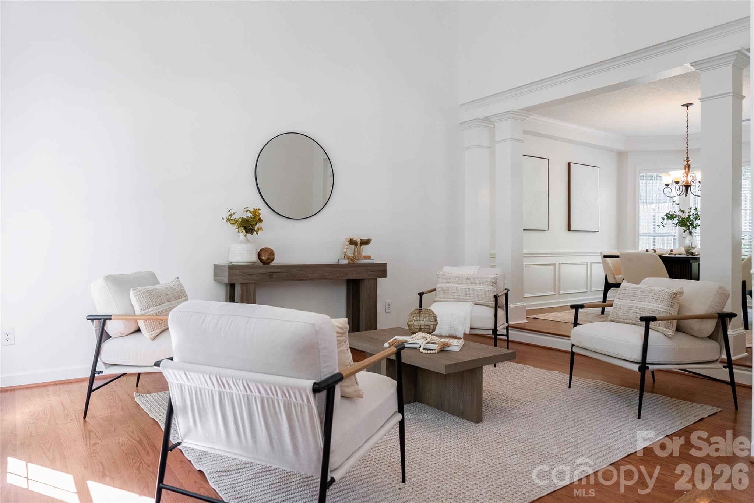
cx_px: 377
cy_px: 252
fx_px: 503
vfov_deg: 53.2
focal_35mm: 24
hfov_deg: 73.7
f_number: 4
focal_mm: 24
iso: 1000
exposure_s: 1/160
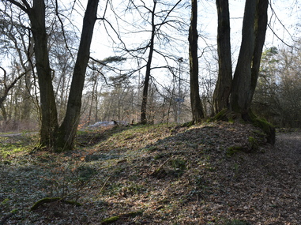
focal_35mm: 30
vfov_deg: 46.7
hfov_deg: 59.8
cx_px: 168
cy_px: 111
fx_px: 261
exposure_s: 1/200
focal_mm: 18
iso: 400
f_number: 7.1
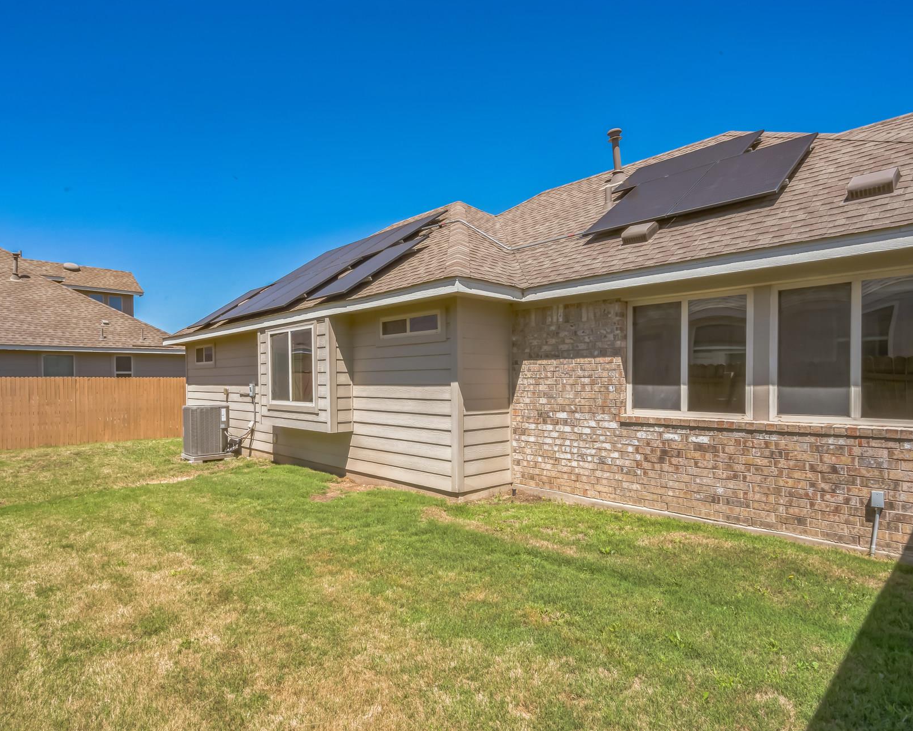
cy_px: 382
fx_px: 513
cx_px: 430
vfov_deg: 70.8
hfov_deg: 83.2
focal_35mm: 19
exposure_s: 1/80
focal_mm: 16
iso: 250
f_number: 22
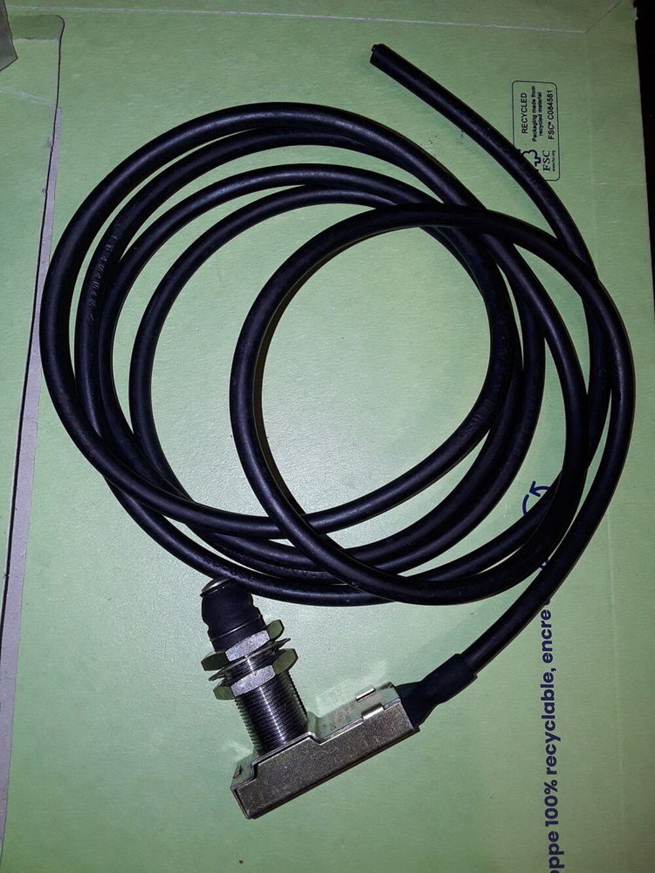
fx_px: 681
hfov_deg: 51.4
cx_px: 328
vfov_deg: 65.3
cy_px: 436
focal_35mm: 27
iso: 40
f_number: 1.9
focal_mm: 2.91
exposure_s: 1/169
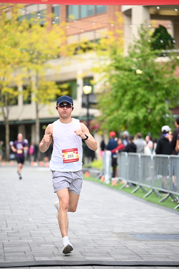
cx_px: 90
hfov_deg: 10.6
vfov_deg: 15.8
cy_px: 134
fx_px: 969
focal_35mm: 130
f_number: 2.8
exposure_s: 1/2000
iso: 1000
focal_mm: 130
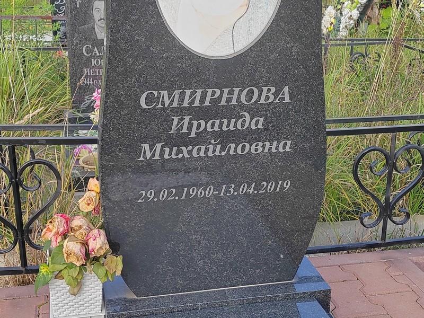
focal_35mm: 52
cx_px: 212
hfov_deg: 36.8
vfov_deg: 28.0
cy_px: 159
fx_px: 637
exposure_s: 1/490
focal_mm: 5.52
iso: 100
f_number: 1.9
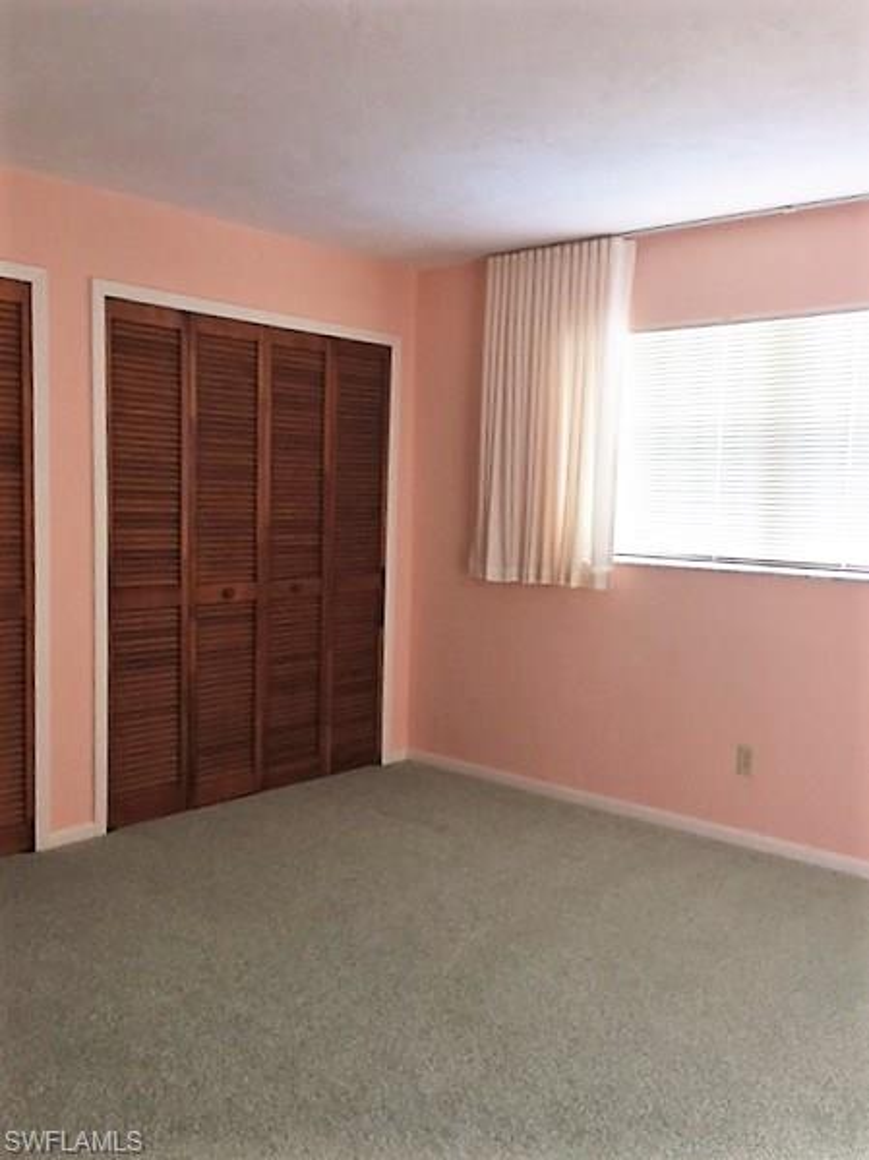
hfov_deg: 48.2
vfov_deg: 61.7
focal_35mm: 29
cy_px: 580
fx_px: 971
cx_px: 434
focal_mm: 4.15
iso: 125
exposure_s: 1/30
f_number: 2.2
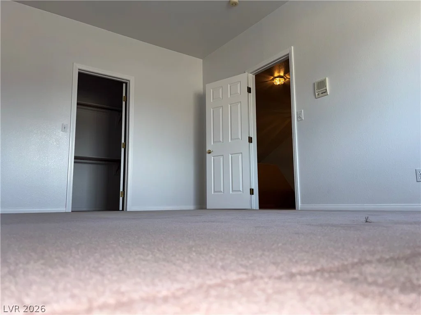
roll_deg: +0.2
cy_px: 158
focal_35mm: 26
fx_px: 316
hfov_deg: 67.3
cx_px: 210
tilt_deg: +8.5
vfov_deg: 53.1
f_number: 1.6
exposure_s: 1/120
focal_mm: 5.96
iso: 40
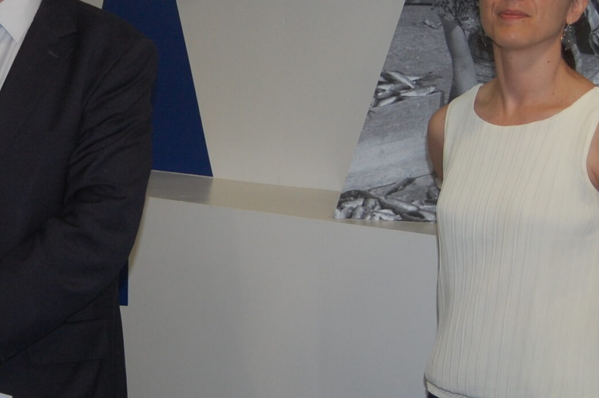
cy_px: 131
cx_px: 64
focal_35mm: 96
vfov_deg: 14.2
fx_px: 1596
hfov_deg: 20.8
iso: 400
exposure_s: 1/60
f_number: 4.2
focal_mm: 26
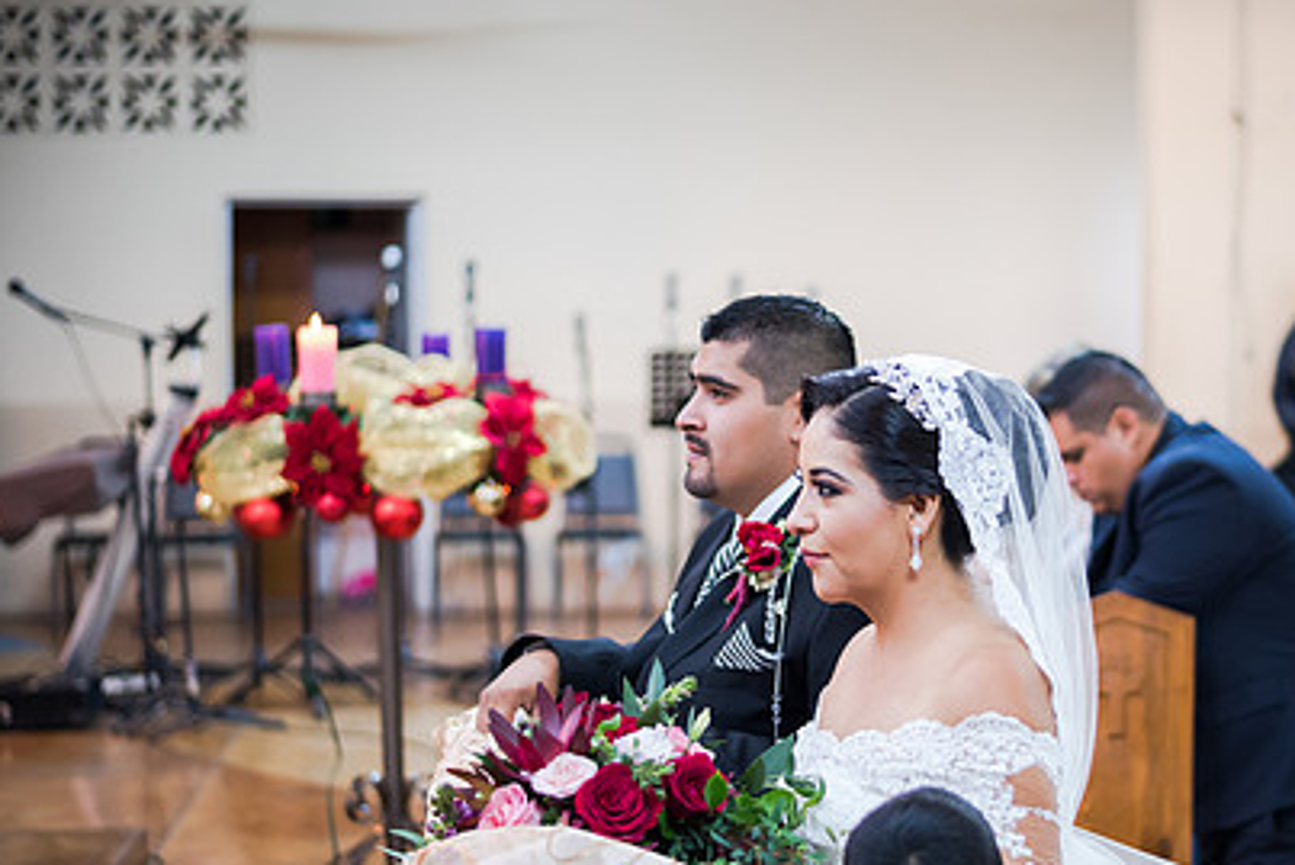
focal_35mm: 72
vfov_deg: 18.9
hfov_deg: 28.0
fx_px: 2591
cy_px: 529
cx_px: 816
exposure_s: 1/80
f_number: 2
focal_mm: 50
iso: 1600
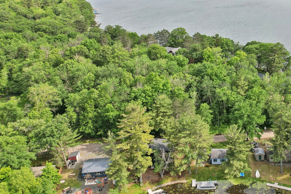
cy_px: 62
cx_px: 230
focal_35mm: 36
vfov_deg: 36.4
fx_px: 291
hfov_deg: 50.2
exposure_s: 1/1250
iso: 100
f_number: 2.8
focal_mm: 8.4
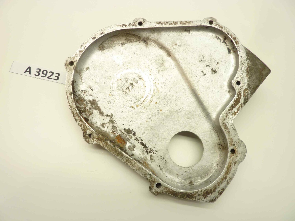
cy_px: 110
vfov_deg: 54.9
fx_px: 213
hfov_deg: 69.4
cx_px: 148
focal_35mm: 25
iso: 80
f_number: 3.3
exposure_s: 1/15
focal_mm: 4.1
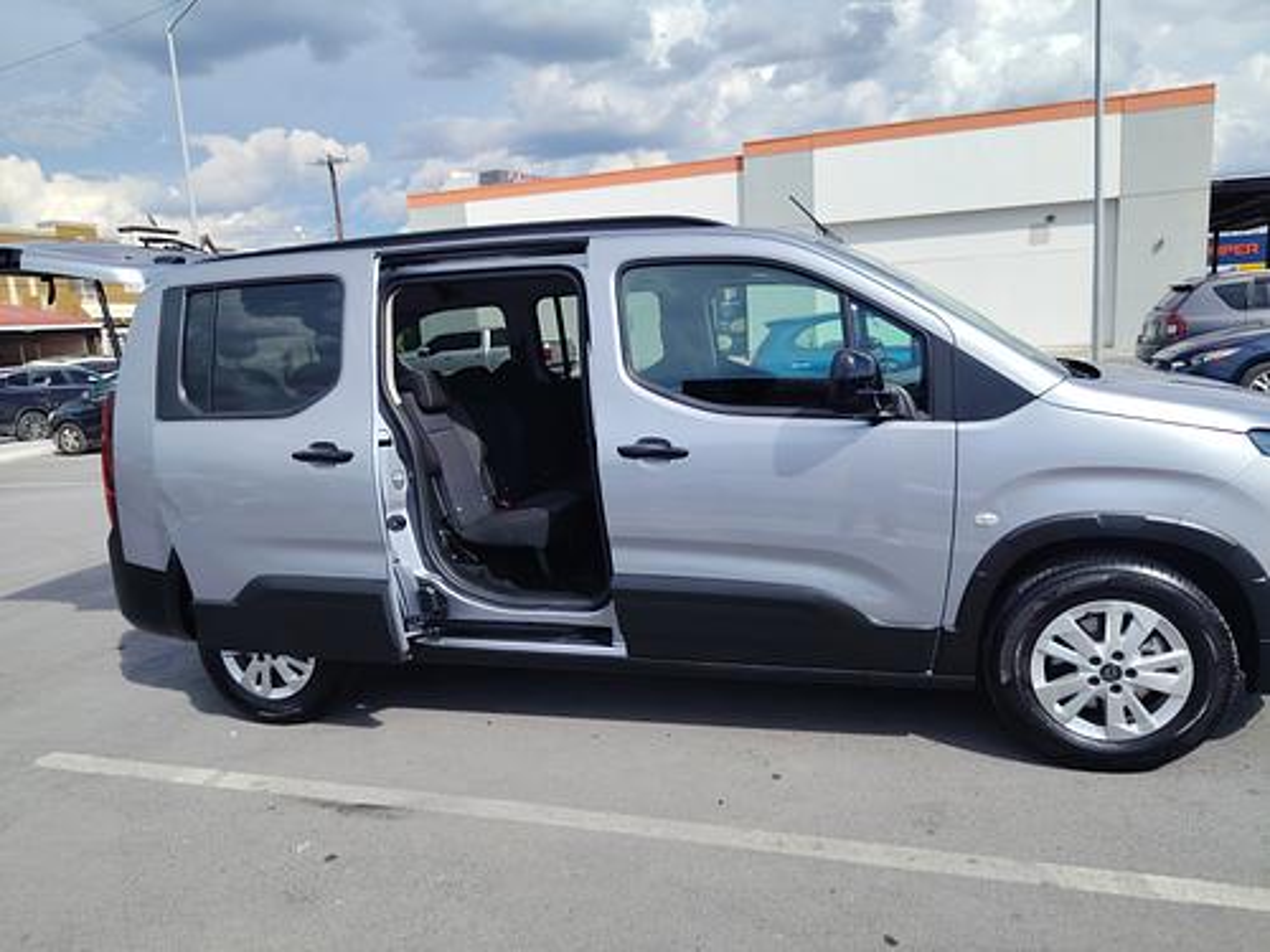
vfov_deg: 56.8
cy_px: 476
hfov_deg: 71.6
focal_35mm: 24
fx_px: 881
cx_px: 635
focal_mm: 5.25
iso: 100
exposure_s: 1/1255
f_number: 1.75
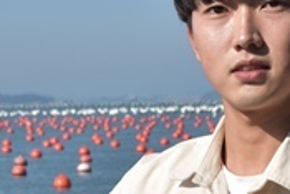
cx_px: 169
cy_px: 210
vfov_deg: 7.1
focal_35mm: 192
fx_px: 1547
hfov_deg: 10.7
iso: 110
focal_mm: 35
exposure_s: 1/500
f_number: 8
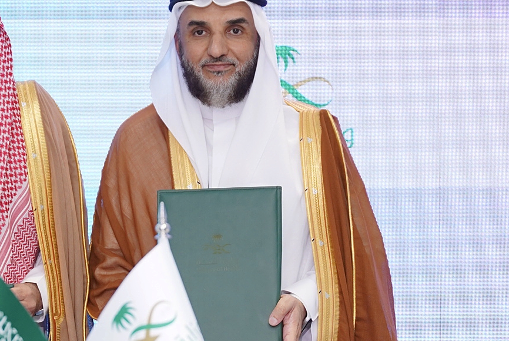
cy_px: 171
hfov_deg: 14.6
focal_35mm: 140
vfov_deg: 9.8
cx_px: 157
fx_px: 1981
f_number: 2.8
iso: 500
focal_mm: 50.3
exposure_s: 1/200
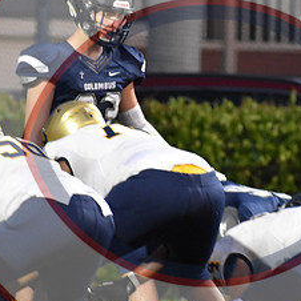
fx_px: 8687
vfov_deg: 2.0
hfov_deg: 2.0
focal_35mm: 883
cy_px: 142
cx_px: 202
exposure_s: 1/80
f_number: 6.3
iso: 3200
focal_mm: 270
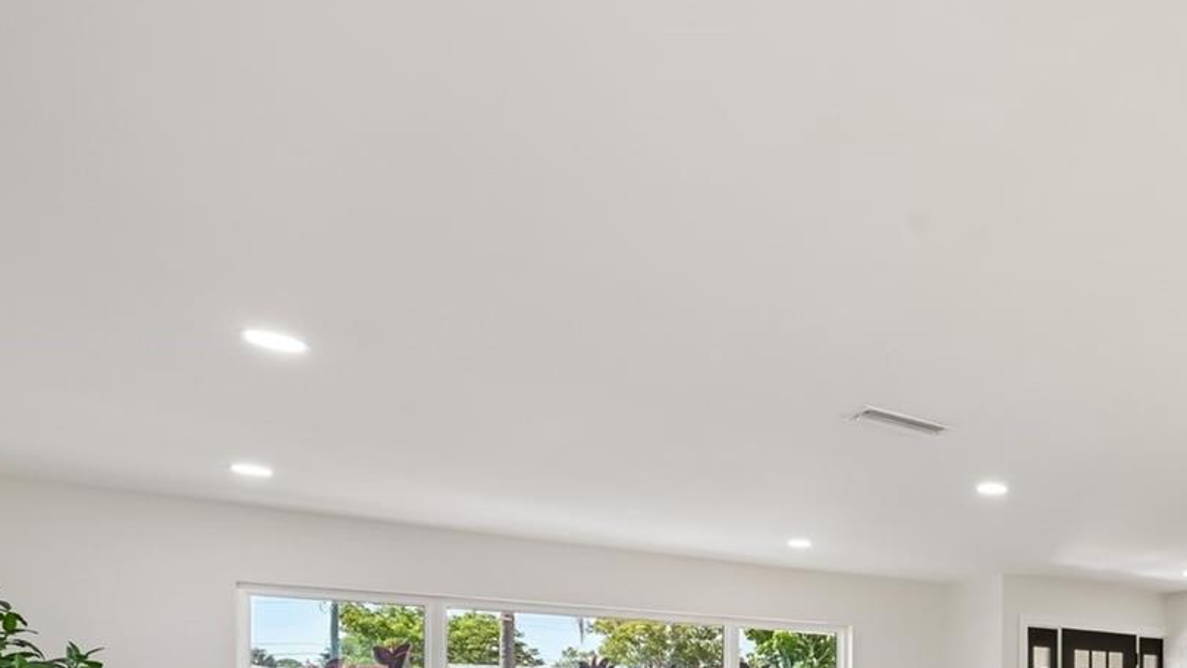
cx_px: 1086
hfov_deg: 56.3
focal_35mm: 29
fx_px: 913
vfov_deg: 34.5
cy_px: 738
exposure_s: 1/40
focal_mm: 14
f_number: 8
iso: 400
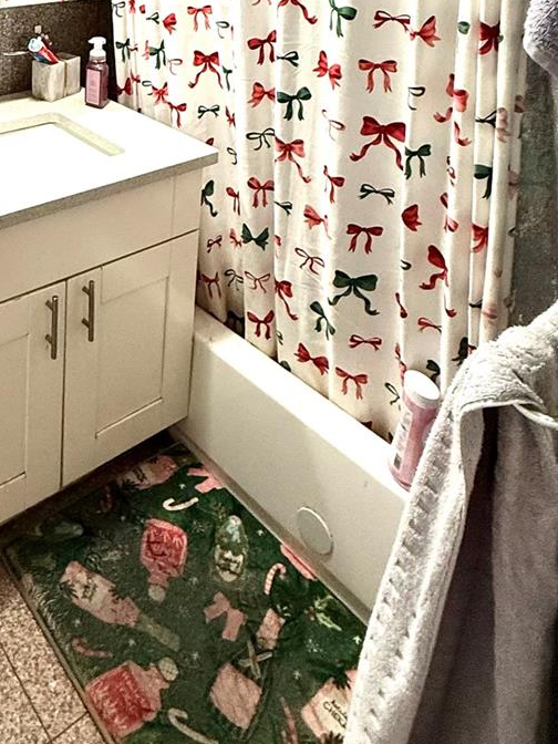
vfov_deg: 47.5
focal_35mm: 32
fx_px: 688
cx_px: 19
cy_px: 6
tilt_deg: -9.9
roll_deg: -0.1
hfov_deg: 39.7
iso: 250
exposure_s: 1/60
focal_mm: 2.22
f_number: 2.2
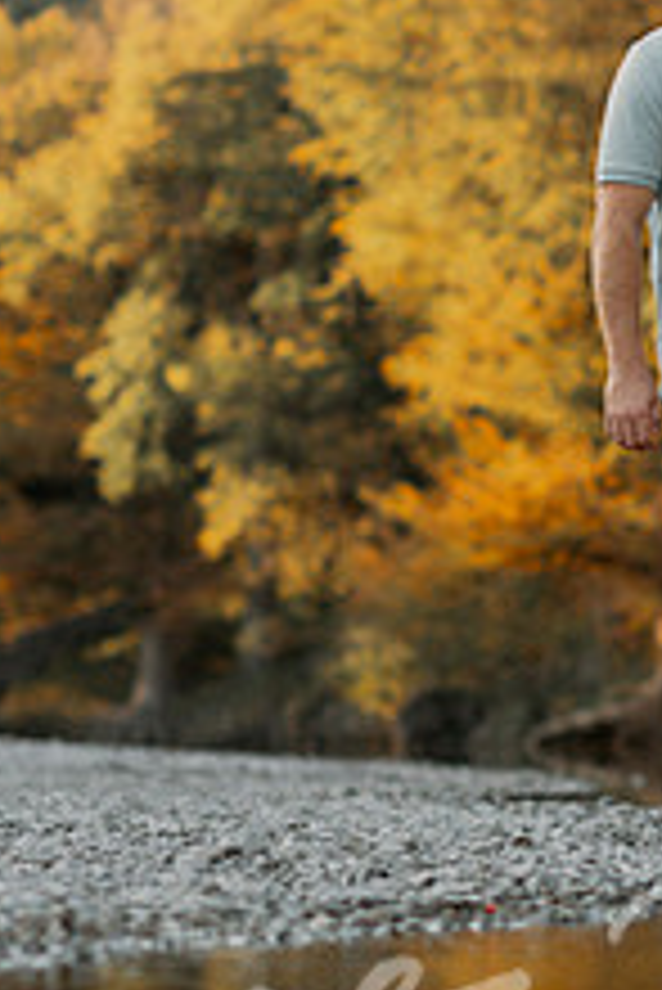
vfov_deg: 9.2
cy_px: 506
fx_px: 6168
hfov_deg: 6.1
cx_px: 1054
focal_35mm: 224
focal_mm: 85
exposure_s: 1/250
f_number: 2.2
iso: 125
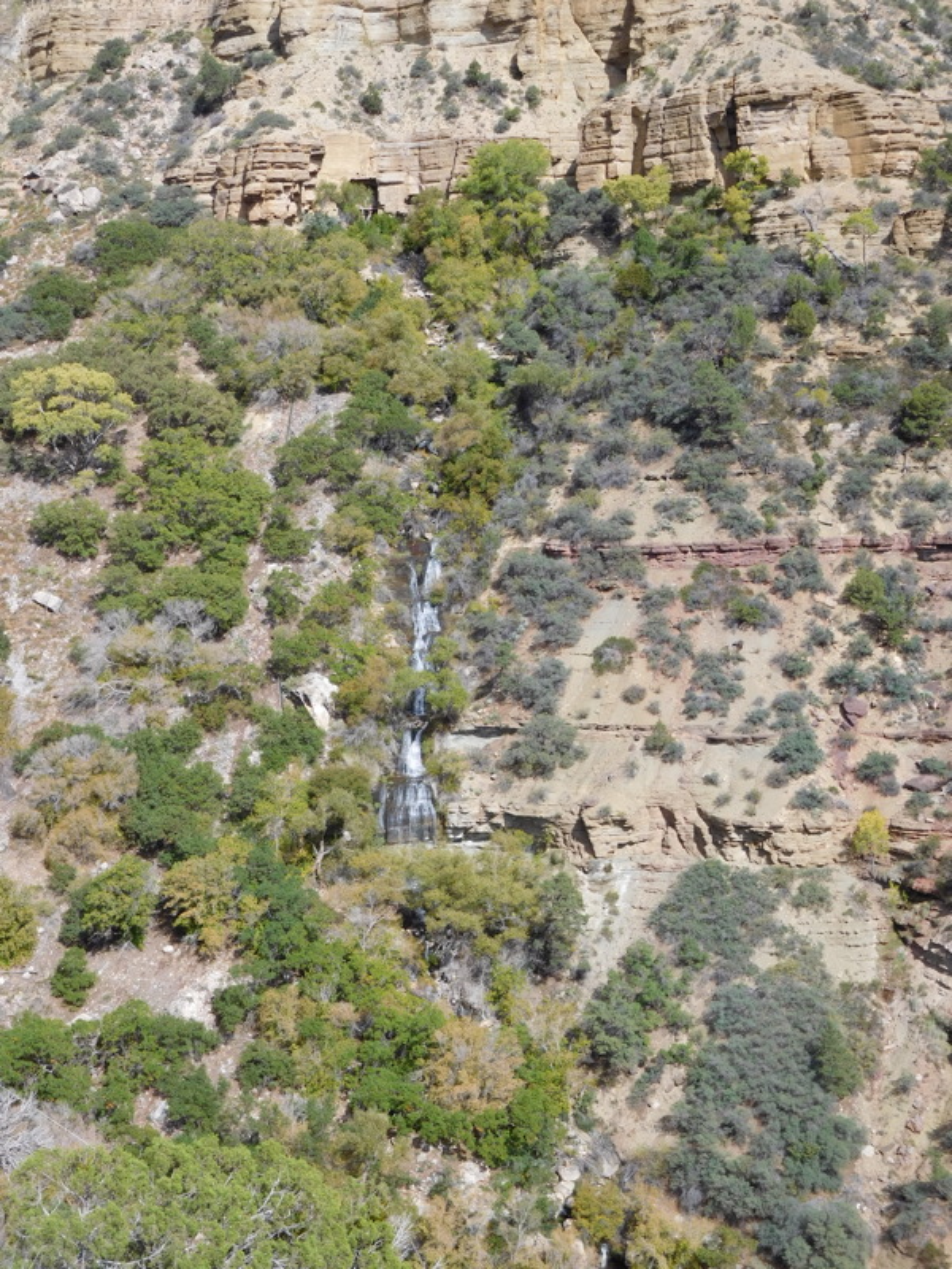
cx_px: 476
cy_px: 634
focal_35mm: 50
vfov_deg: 38.2
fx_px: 1833
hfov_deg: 29.1
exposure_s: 1/500
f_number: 4.1
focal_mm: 8.9
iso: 125
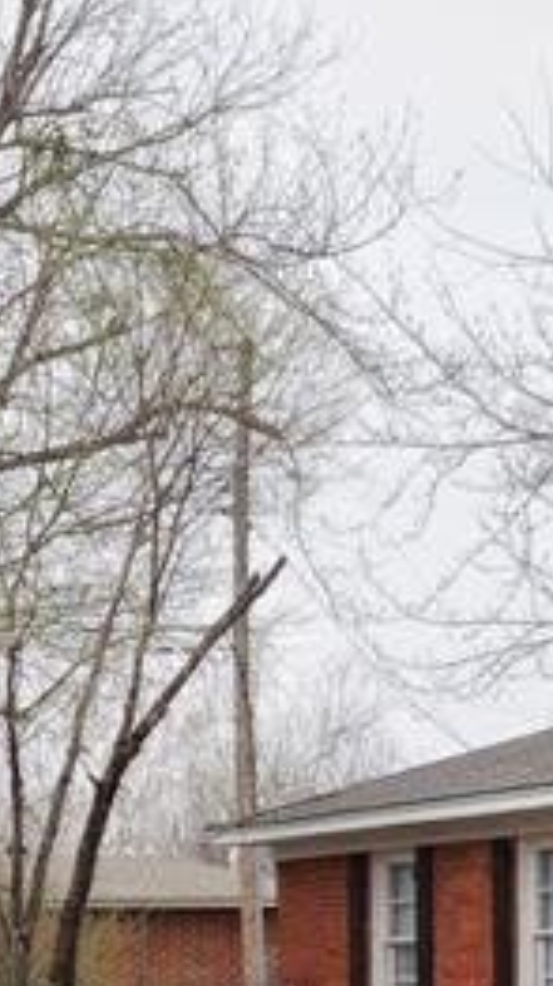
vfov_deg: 15.6
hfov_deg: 7.5
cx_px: -1309
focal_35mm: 135
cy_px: 967
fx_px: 3526
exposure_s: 1/500
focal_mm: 33
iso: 200
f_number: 7.1
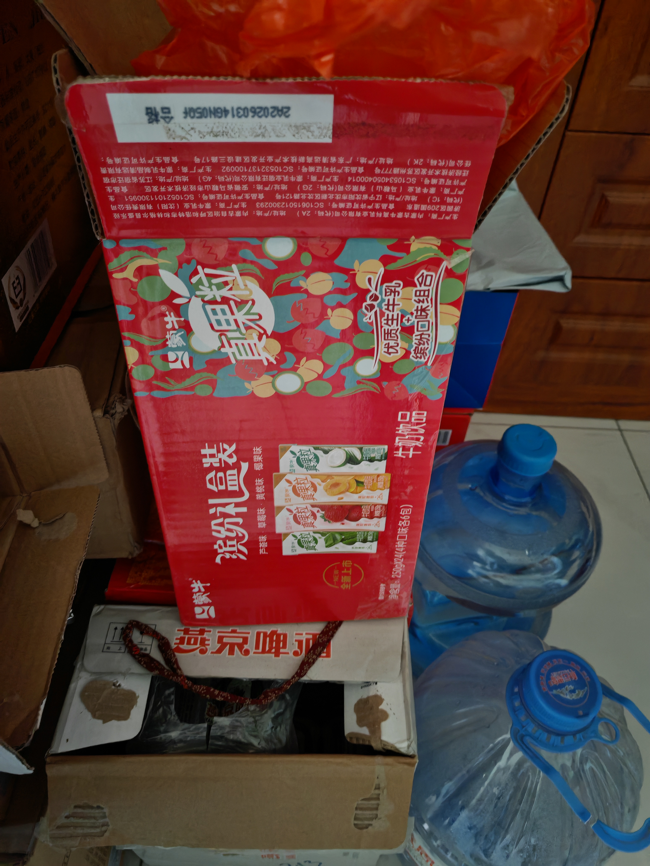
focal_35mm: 24
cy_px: 433
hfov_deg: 56.8
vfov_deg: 71.6
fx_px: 601
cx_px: 325
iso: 2500
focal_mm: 6.67
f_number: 1.95
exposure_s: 1/17
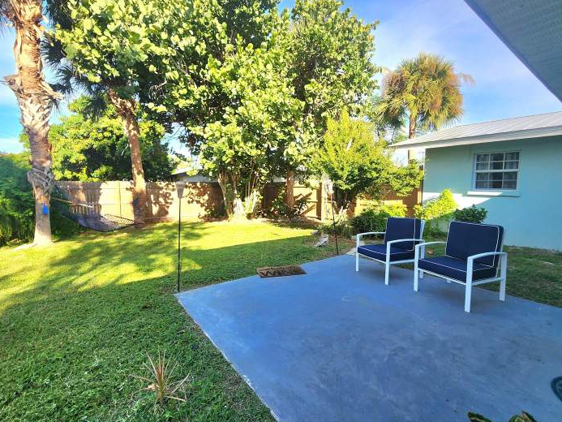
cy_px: 203
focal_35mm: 15
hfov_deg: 98.2
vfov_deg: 81.7
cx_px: 282
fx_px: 244
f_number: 2.2
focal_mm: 2.2
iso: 50
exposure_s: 1/556
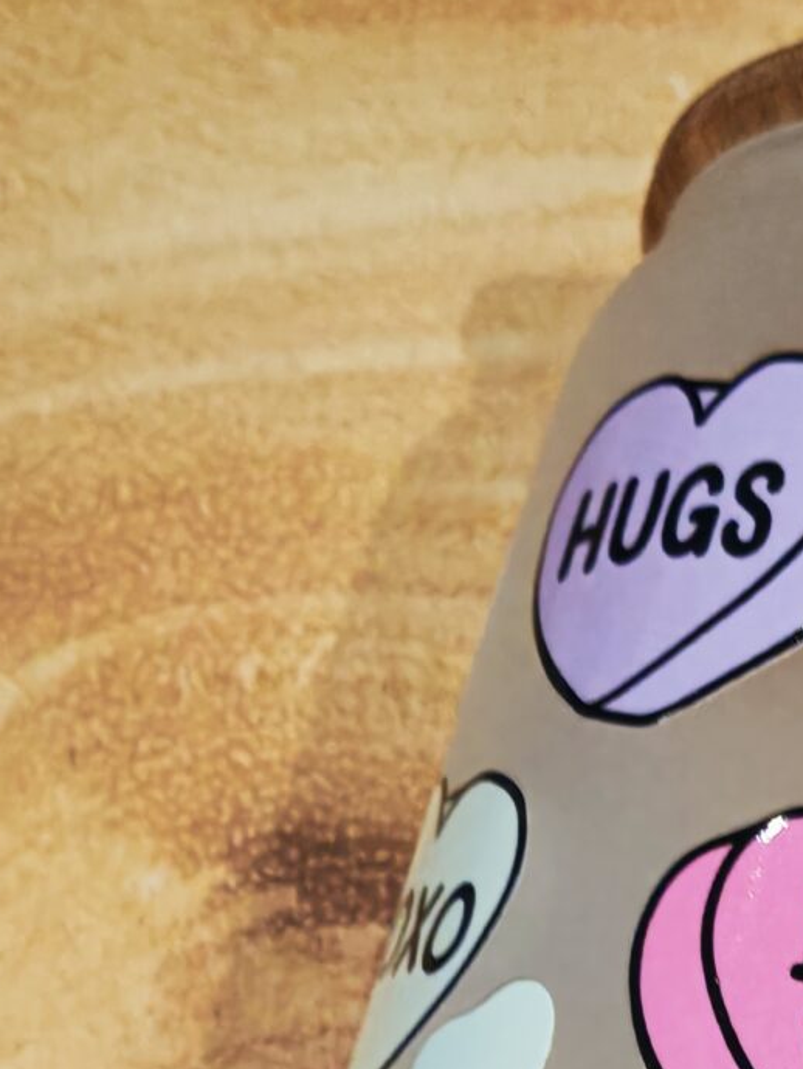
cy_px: 1447
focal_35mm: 178
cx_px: 819
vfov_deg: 10.8
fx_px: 5502
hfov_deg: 8.3
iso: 200
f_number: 2
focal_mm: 6.83
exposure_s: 1/100
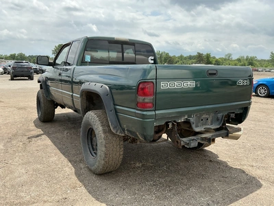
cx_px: 137
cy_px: 103
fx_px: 222
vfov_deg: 49.7
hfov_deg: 63.4
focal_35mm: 28
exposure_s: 1/1311
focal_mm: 3
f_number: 1.8
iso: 25
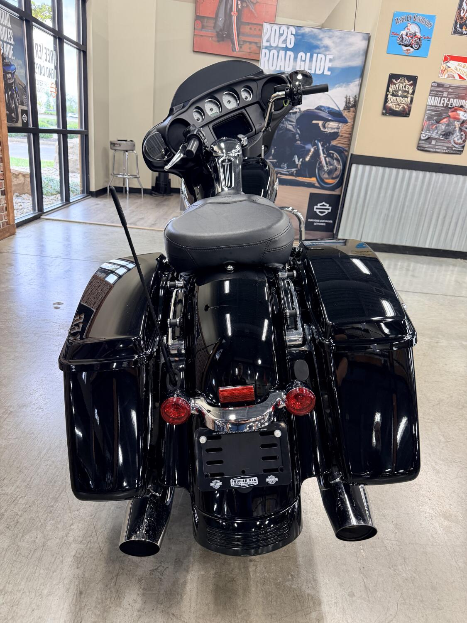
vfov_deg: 71.6
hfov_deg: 56.8
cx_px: 234
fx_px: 432
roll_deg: -5.6
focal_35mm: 24
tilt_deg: -22.2
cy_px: 312
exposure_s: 1/60
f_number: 1.78
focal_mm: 6.76
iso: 250
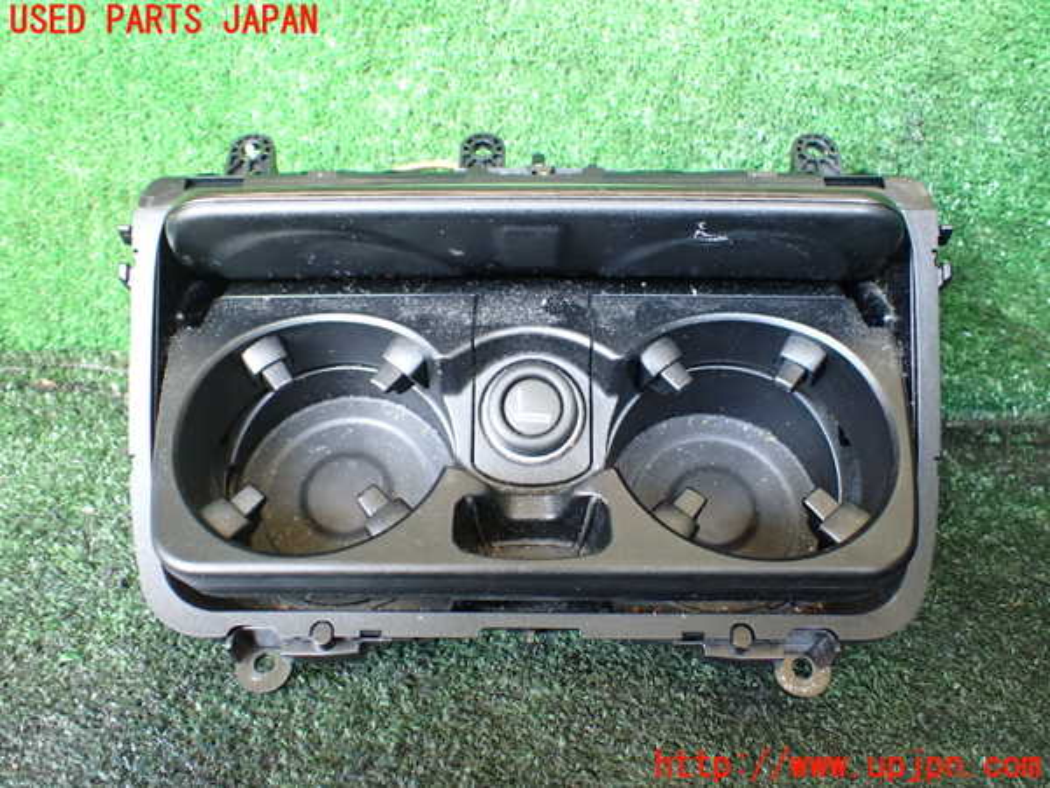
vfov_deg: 46.8
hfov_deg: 60.0
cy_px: 394
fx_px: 910
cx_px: 525
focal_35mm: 30
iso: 800
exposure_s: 1/50
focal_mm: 5.4
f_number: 2.3
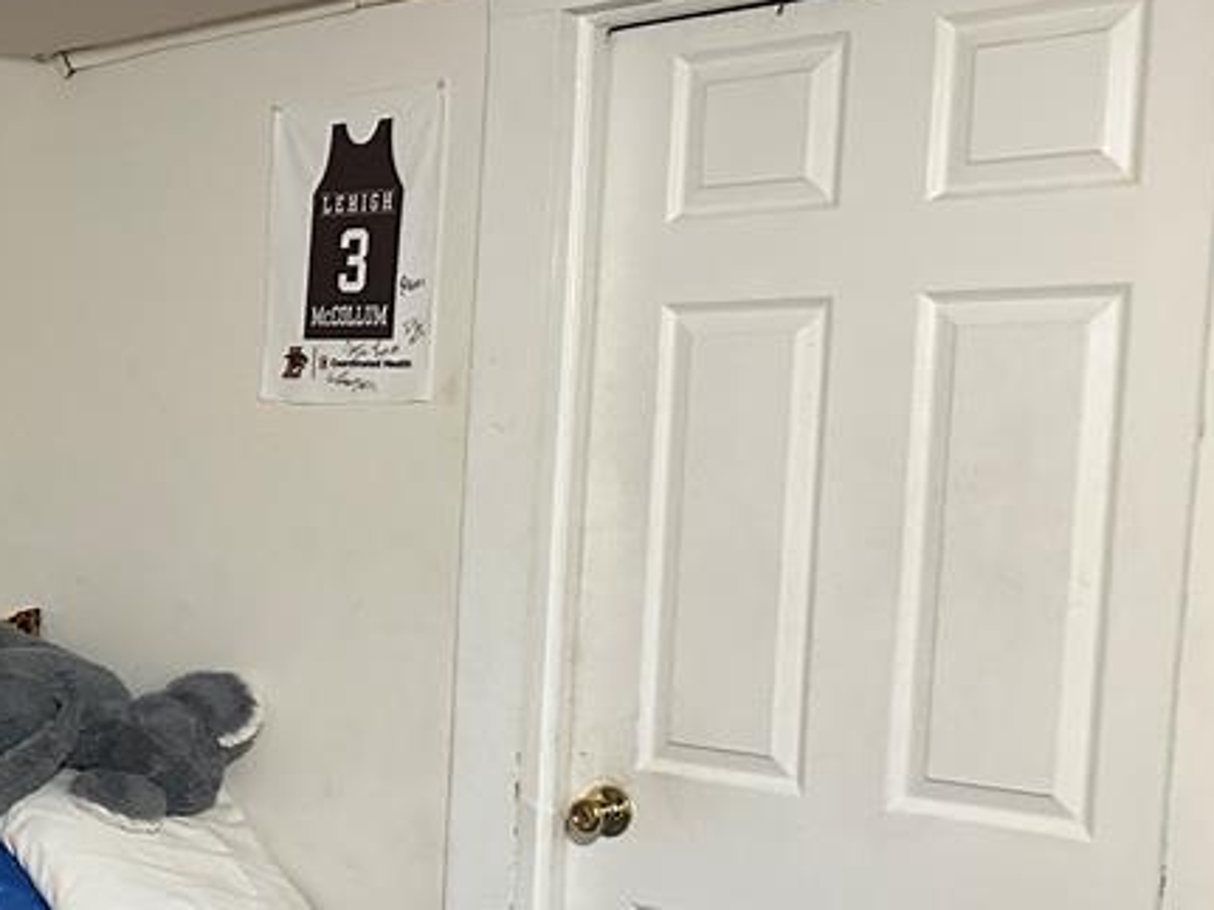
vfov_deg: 25.4
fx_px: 1998
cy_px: 640
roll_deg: +0.6
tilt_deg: -5.6
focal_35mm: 57
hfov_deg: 29.6
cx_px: -194
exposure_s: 1/60
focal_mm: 6.86
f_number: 1.78
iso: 500
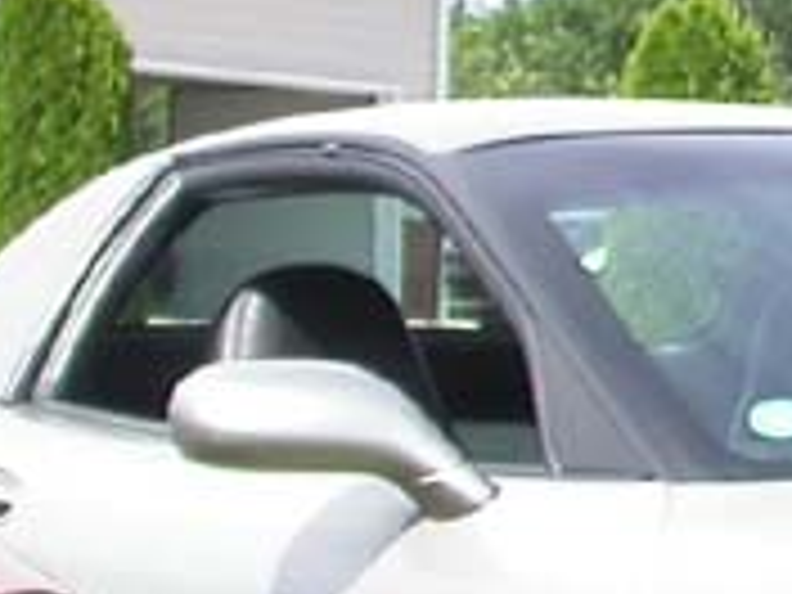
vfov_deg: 6.7
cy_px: 176
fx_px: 5056
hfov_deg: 8.7
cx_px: 1264
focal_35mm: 221
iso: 100
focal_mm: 7.85
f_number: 2.6
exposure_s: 1/1000
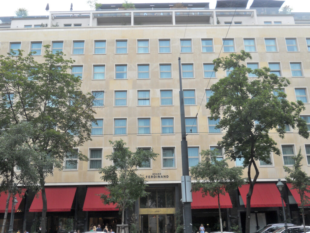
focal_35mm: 38
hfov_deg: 49.0
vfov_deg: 37.7
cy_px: 116
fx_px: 340
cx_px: 155
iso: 80
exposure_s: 1/125
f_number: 3.9
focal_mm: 6.9
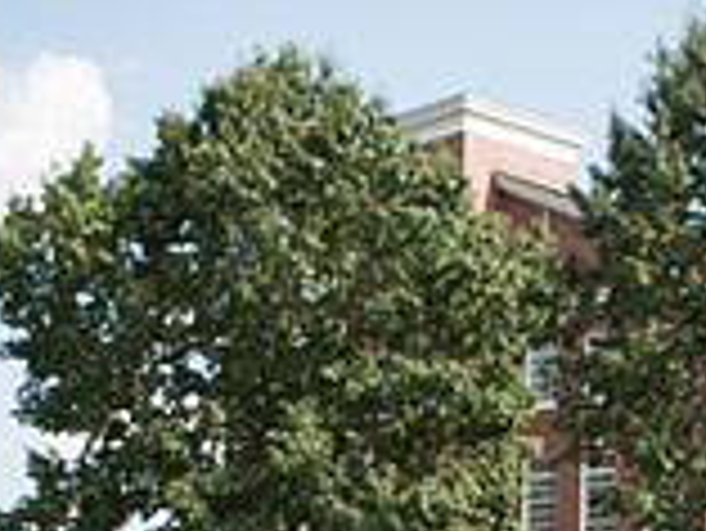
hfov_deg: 23.0
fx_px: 1735
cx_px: 373
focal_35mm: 85
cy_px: 866
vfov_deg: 15.6
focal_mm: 24
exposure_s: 1/2000
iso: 200
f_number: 2.8
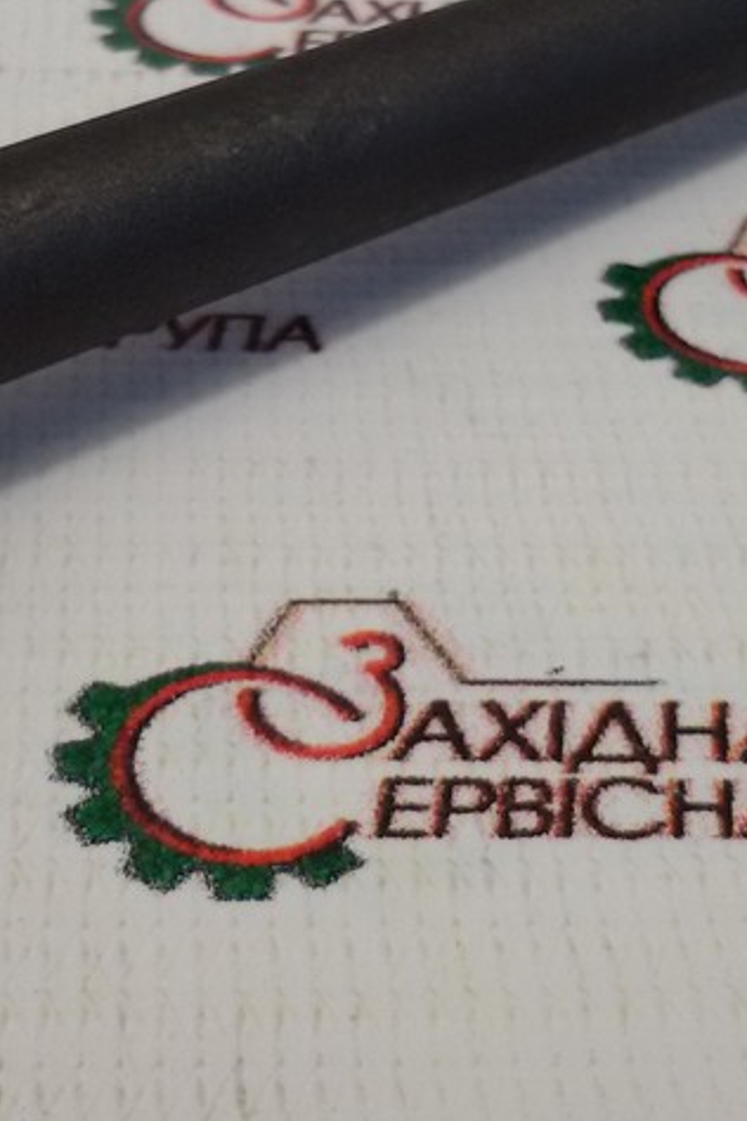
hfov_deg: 20.0
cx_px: 274
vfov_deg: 29.4
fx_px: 2116
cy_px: 367
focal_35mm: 68
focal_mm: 2.93
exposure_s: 1/100
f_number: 2.4
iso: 64
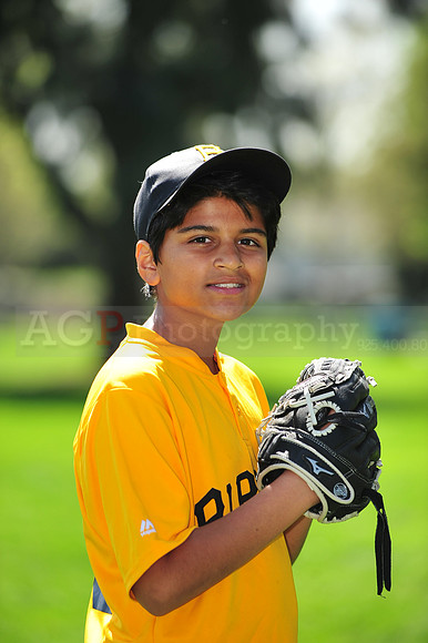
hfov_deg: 6.9
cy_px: 322
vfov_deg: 10.3
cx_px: 214
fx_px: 3571
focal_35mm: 200
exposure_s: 1/800
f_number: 4.5
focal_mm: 200
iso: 200
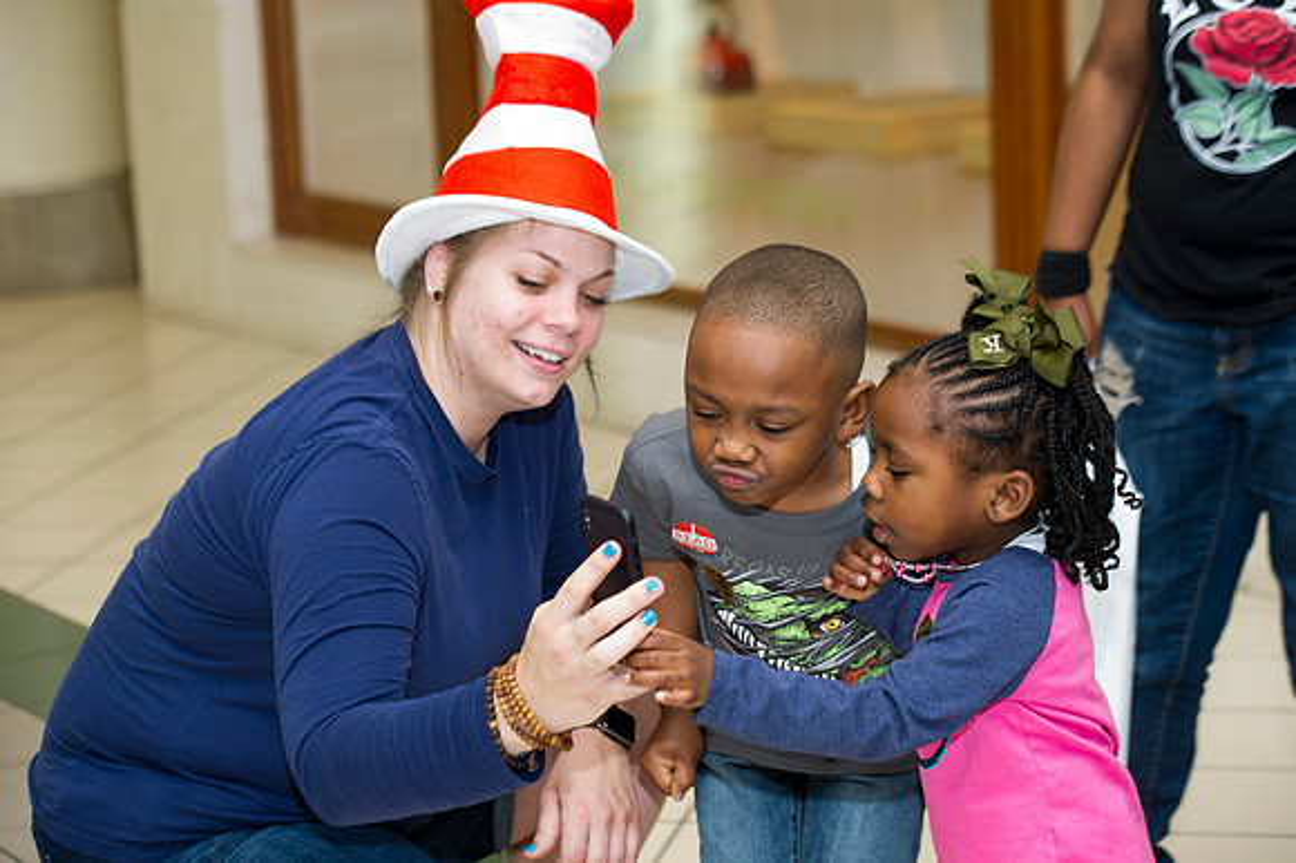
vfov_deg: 14.4
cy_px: 432
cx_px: 648
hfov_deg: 21.5
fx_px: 3418
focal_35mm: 95
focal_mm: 95
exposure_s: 1/200
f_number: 4.5
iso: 1250
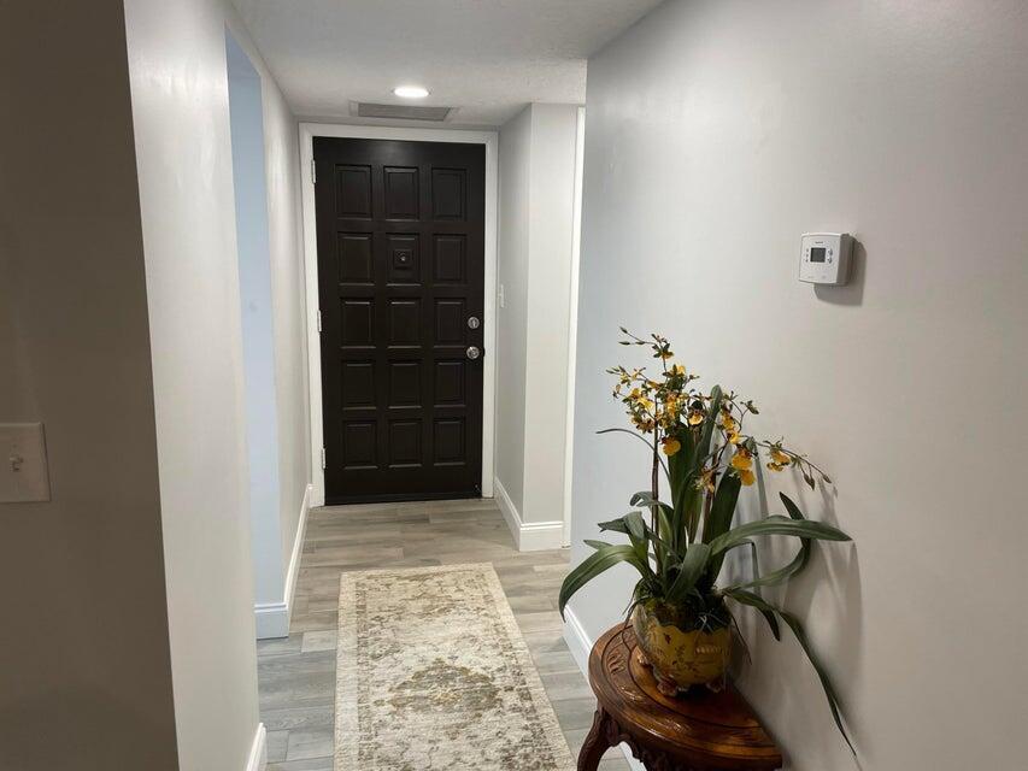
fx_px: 772
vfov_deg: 53.1
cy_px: 386
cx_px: 514
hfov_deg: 67.3
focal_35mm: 26
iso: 64
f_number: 1.6
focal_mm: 4.2
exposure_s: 1/60
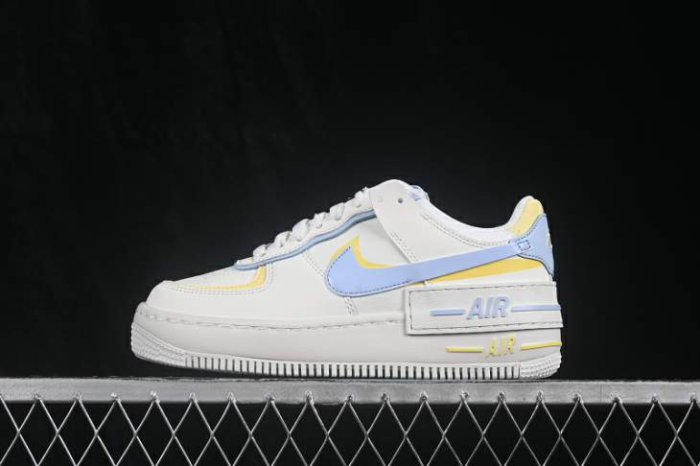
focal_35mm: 75
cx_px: 350
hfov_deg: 27.0
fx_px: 1458
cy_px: 233
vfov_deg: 18.2
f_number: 8
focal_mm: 50
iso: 160
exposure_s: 1/80
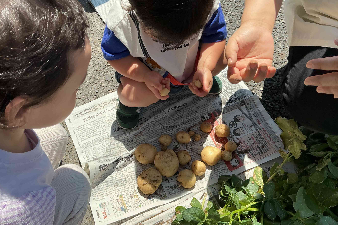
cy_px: 114
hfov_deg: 55.8
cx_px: 177
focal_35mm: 34
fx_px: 319
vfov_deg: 38.9
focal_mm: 3
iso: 25
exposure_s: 1/1377
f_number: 1.8
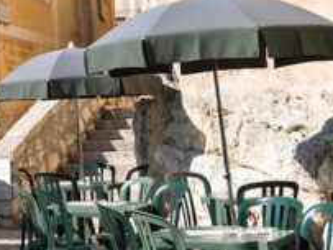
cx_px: -166
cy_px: -13
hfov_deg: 19.0
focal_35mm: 91
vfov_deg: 15.8
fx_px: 875
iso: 100
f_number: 5.6
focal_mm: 12
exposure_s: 1/200
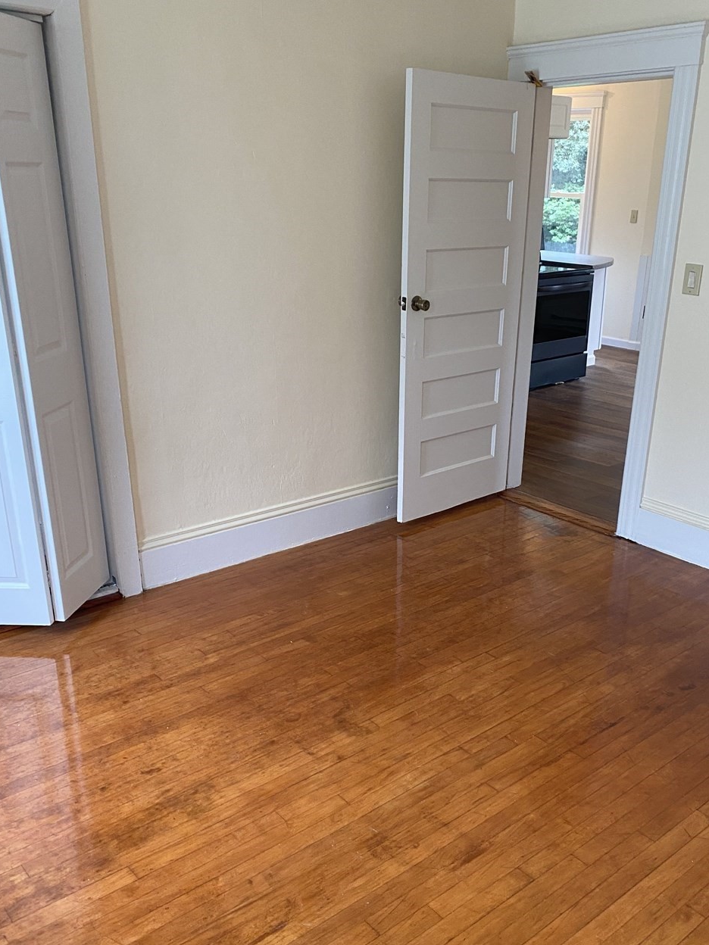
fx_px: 874
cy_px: 521
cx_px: 421
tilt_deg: -20.9
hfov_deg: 44.0
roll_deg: -1.4
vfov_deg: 56.7
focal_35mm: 32
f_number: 1.8
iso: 125
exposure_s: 1/60
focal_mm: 4.25
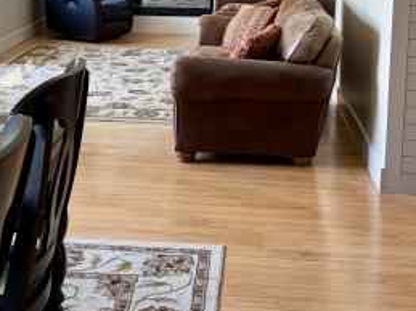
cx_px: 160
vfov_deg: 21.6
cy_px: 56
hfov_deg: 28.9
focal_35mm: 67
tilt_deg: -7.8
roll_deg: -0.3
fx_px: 805
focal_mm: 5.96
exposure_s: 1/94
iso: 125
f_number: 1.6
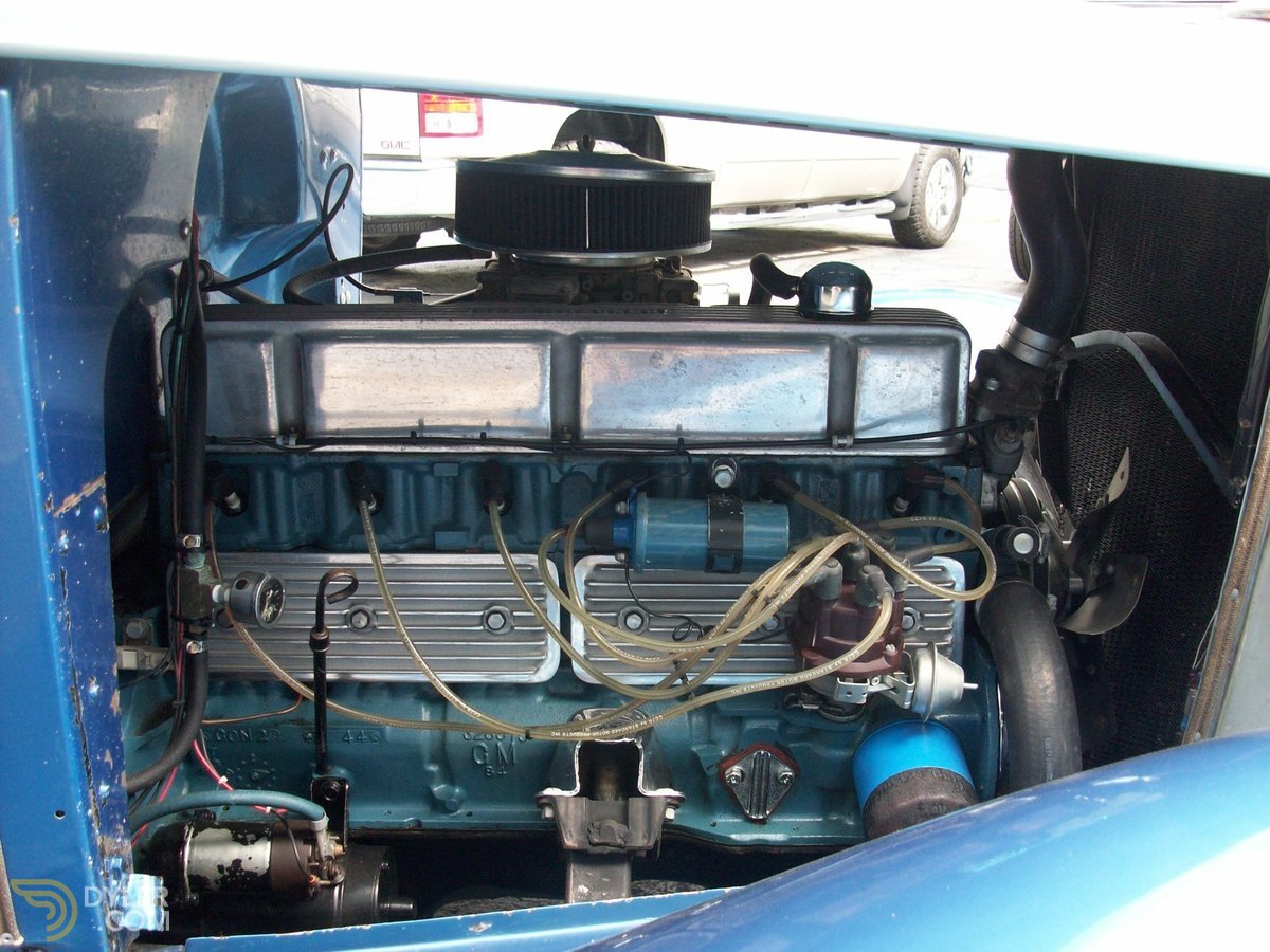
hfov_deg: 54.0
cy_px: 476
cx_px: 635
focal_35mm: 34
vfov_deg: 41.8
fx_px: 1247
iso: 84
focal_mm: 5.7
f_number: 2.8
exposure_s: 1/60
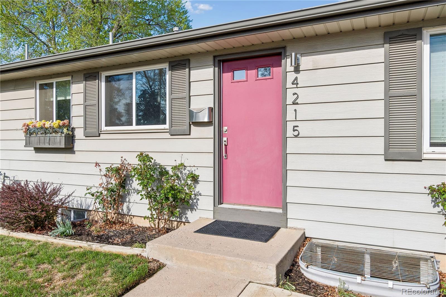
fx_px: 310
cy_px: 148
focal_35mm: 25
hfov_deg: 71.5
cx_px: 223
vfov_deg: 51.3
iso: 100
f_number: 8
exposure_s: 1/400
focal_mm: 17
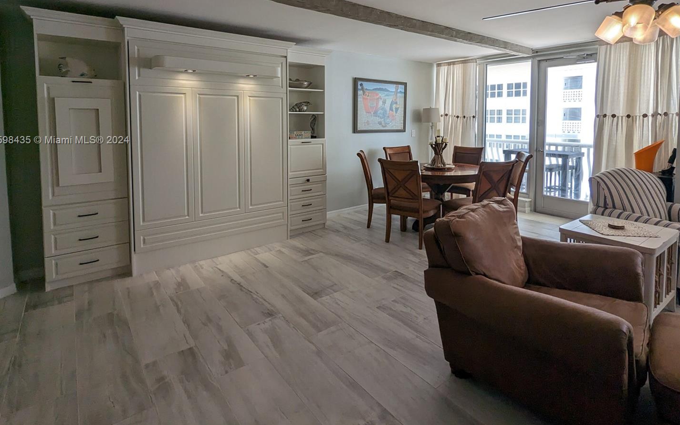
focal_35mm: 19
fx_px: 352
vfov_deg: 60.7
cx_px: 357
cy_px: 141
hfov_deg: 87.9
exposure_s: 1/223
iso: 80
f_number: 2.2
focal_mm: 2.35
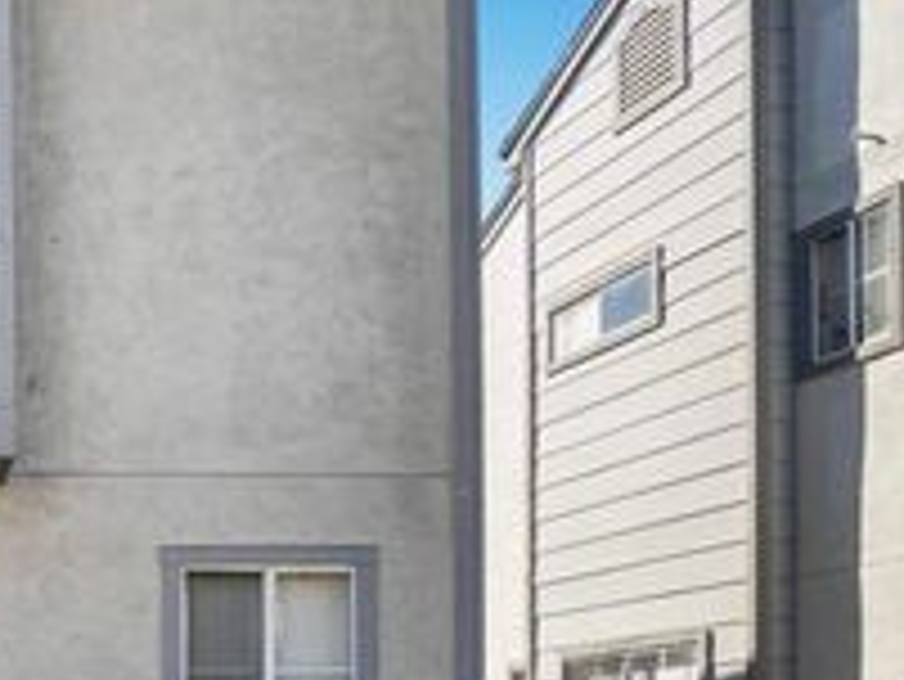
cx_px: -279
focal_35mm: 46
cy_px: 700
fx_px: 1202
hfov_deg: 31.5
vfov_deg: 29.2
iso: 100
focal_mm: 10
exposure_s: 1/60
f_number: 7.1
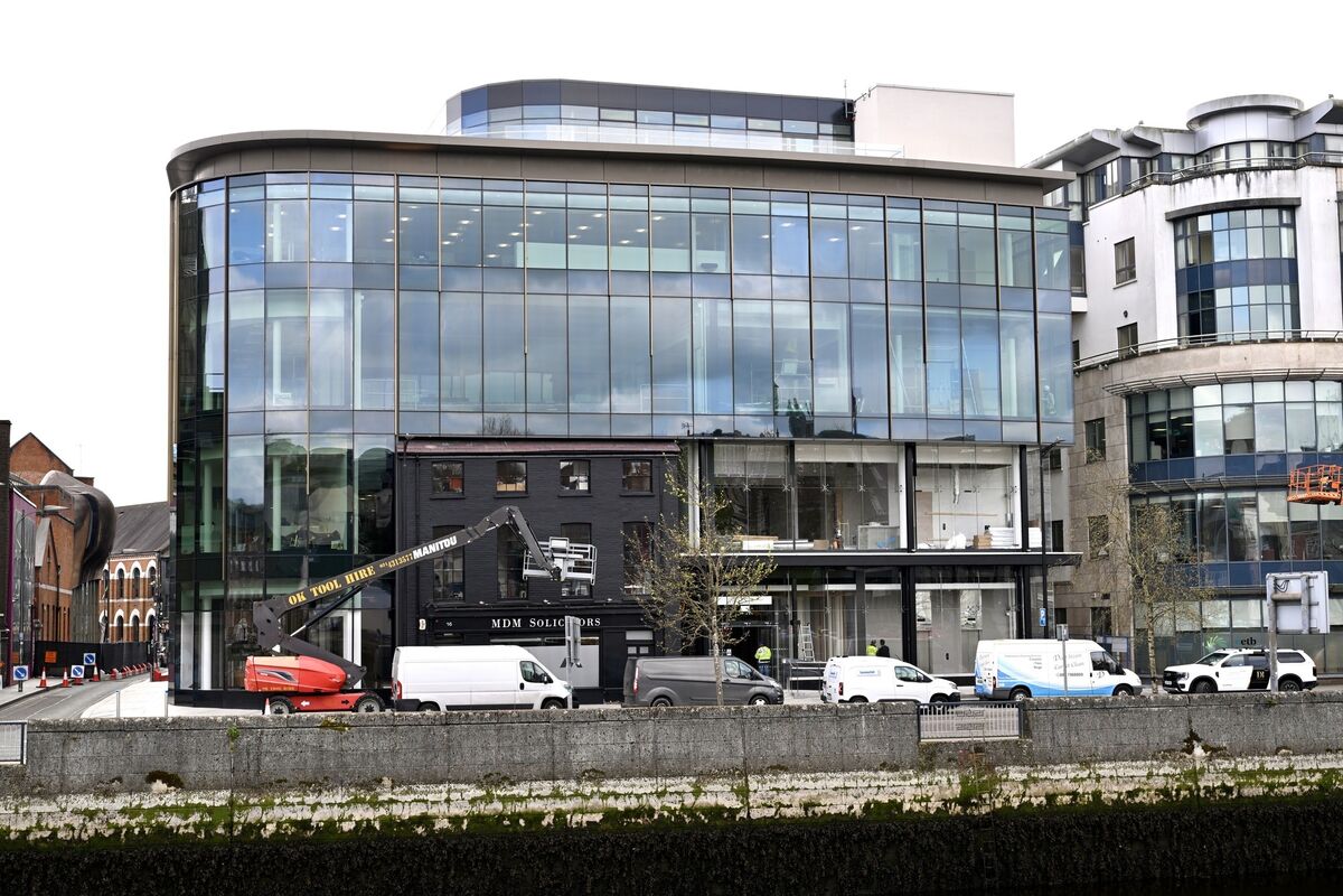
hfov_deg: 41.1
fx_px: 1791
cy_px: 448
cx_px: 672
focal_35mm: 48
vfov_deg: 28.1
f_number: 8
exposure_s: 1/125
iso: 140
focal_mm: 48
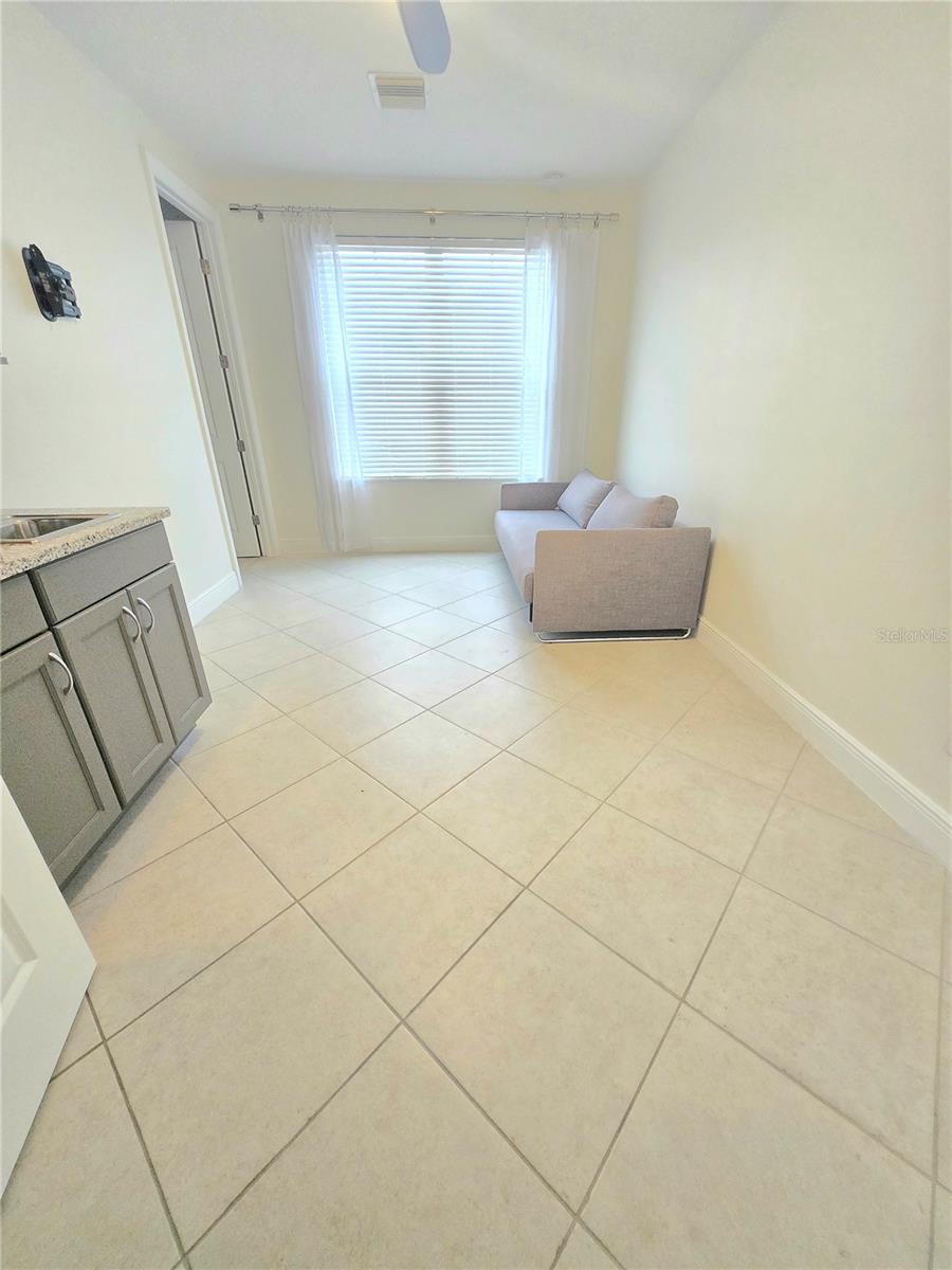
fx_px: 477
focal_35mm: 13
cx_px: 476
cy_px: 635
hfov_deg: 89.9
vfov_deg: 106.2
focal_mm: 1.7
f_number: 2.2
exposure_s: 1/60.2
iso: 400
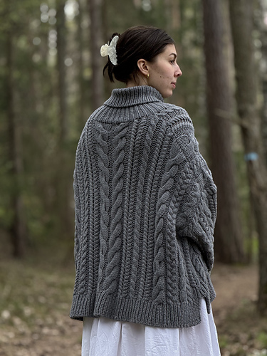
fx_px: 1234
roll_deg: +2.6
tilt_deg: +2.6
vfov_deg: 16.4
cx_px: 134
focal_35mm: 120
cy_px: 178
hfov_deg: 12.3
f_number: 2.8
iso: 80
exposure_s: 1/99
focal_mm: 15.66
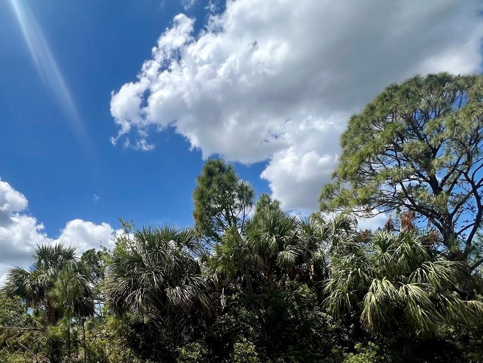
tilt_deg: +15.1
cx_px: 133
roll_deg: +2.0
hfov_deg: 72.2
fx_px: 307
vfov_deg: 58.5
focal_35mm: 22
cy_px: 264
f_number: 1.8
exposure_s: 1/2137
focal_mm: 1.57
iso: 32
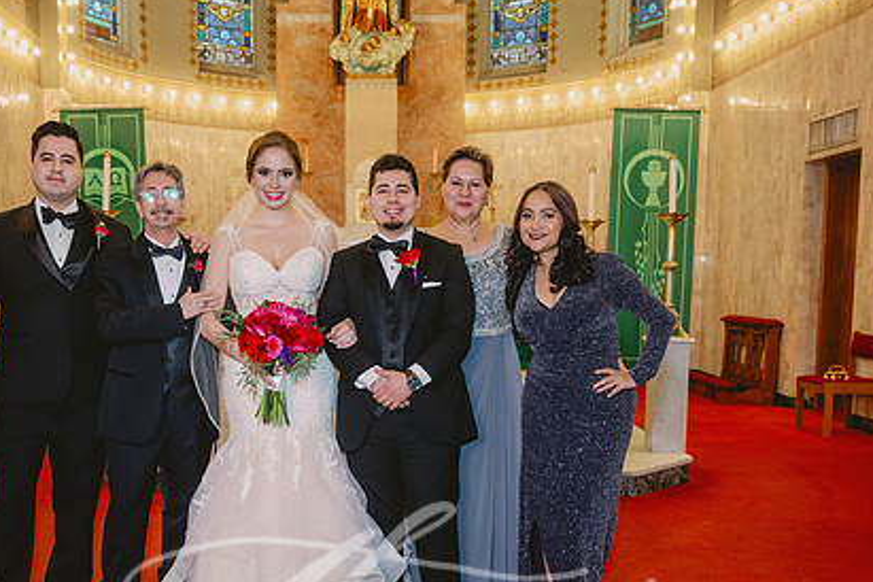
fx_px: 1043
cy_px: 382
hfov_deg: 45.1
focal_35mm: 43
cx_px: 333
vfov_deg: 31.0
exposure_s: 1/125
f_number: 4
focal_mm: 30.5
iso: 1000
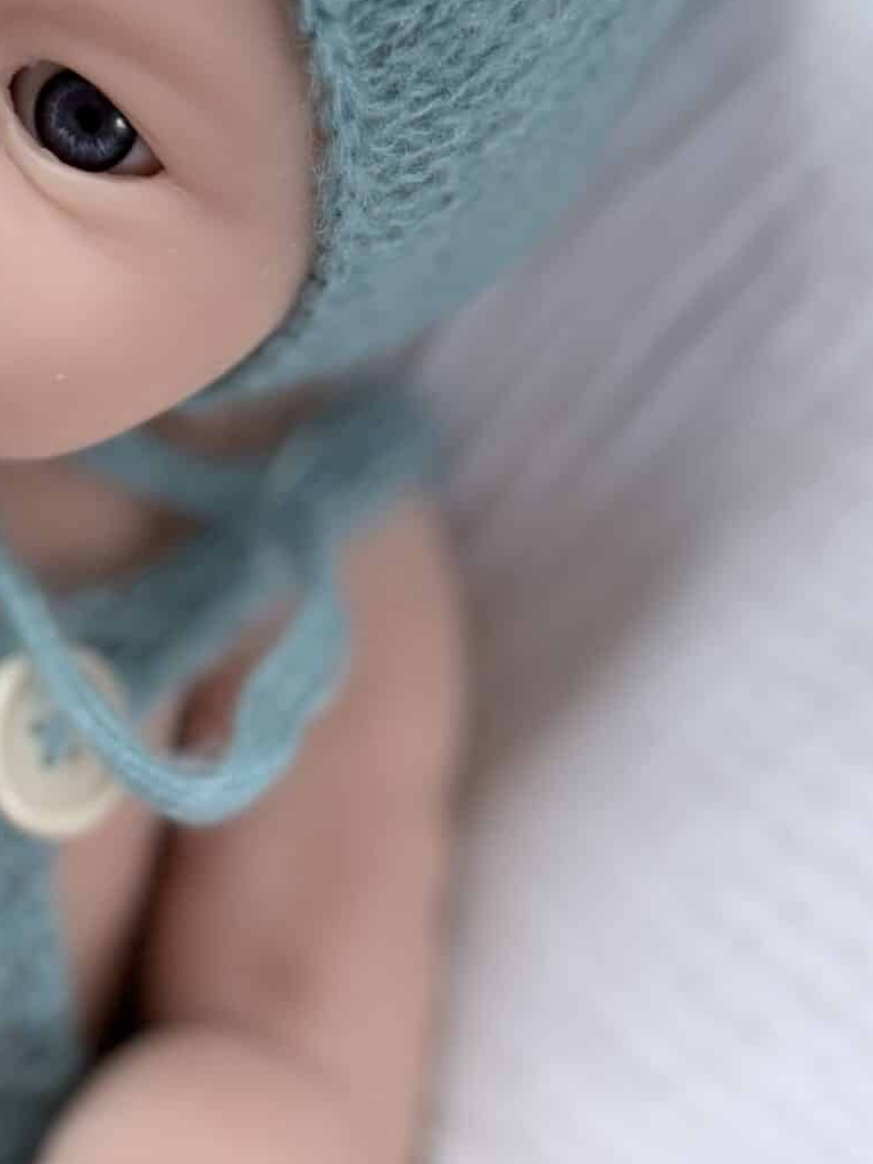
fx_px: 2018
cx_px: -50
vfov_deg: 31.6
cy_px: 292
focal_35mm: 60
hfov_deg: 23.2
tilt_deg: -51.9
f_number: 1.78
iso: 100
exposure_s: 1/120
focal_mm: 6.76
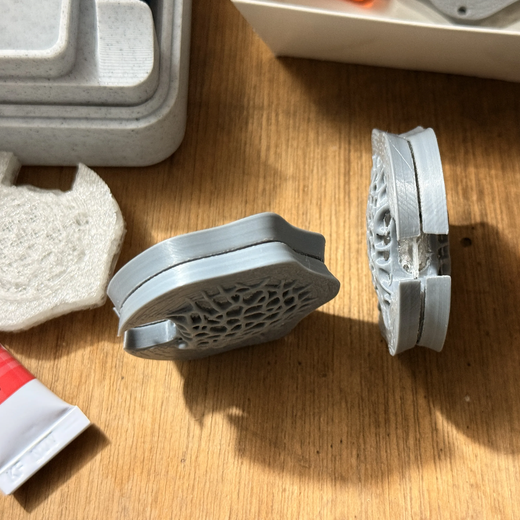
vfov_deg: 30.0
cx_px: 294
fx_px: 969
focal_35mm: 57
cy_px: 259
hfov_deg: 30.0
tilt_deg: -70.4
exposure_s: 1/40
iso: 250
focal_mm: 6.76
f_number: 1.78
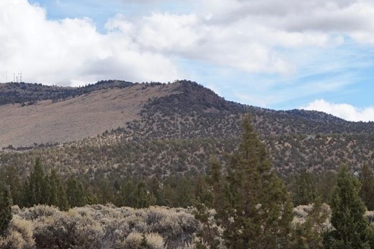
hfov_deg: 19.3
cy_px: 119
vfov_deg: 13.2
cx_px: 34
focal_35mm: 104
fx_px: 1080
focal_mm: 30
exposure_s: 1/320
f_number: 8
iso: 100
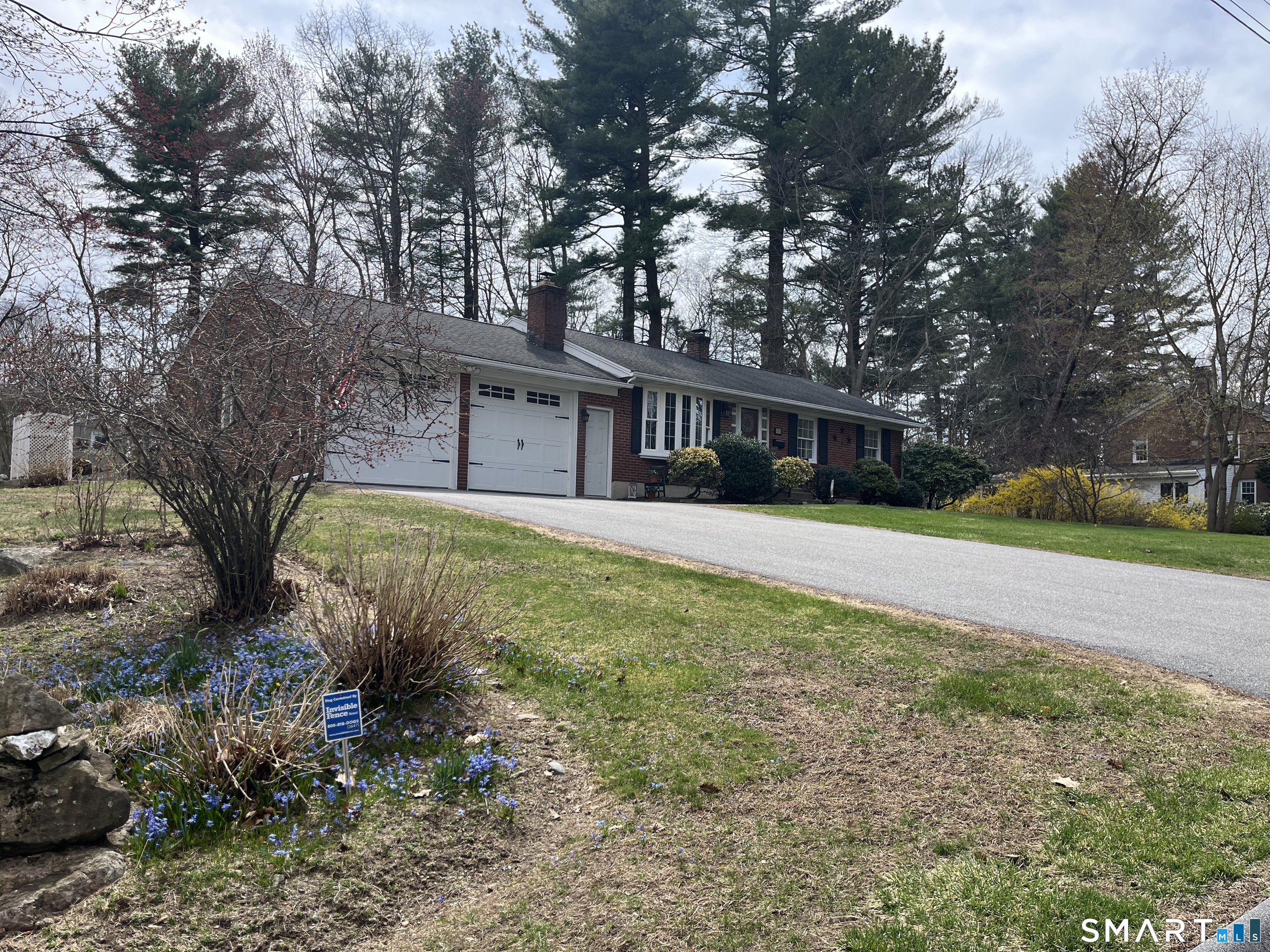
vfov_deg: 53.1
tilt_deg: +3.1
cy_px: 476
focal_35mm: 26
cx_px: 635
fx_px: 954
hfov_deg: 67.3
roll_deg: -1.4
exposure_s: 1/2179
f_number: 1.6
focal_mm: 5.1
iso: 50
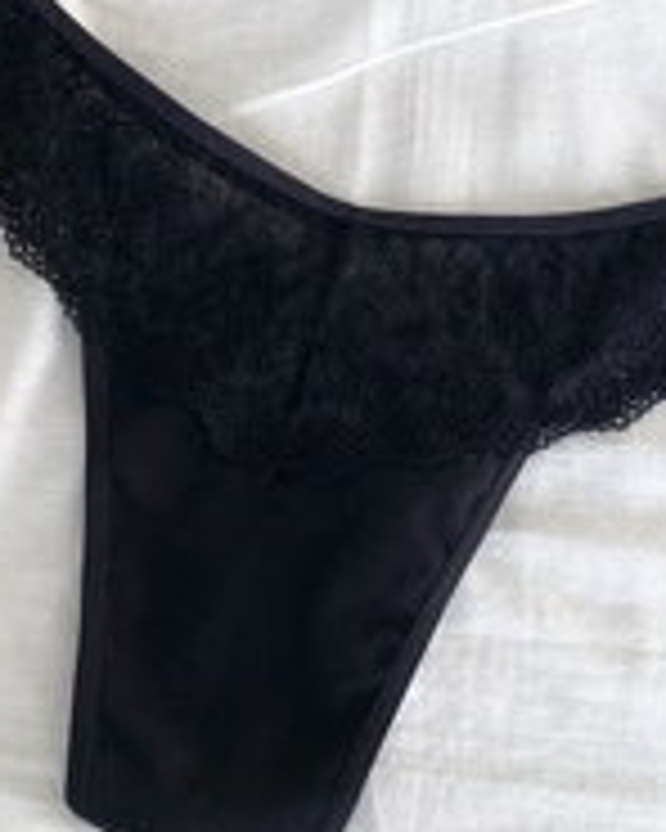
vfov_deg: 25.8
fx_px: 1799
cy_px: 214
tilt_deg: -74.3
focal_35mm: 73
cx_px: 333
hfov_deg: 21.0
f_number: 1.8
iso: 32
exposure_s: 1/178
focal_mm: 4.25
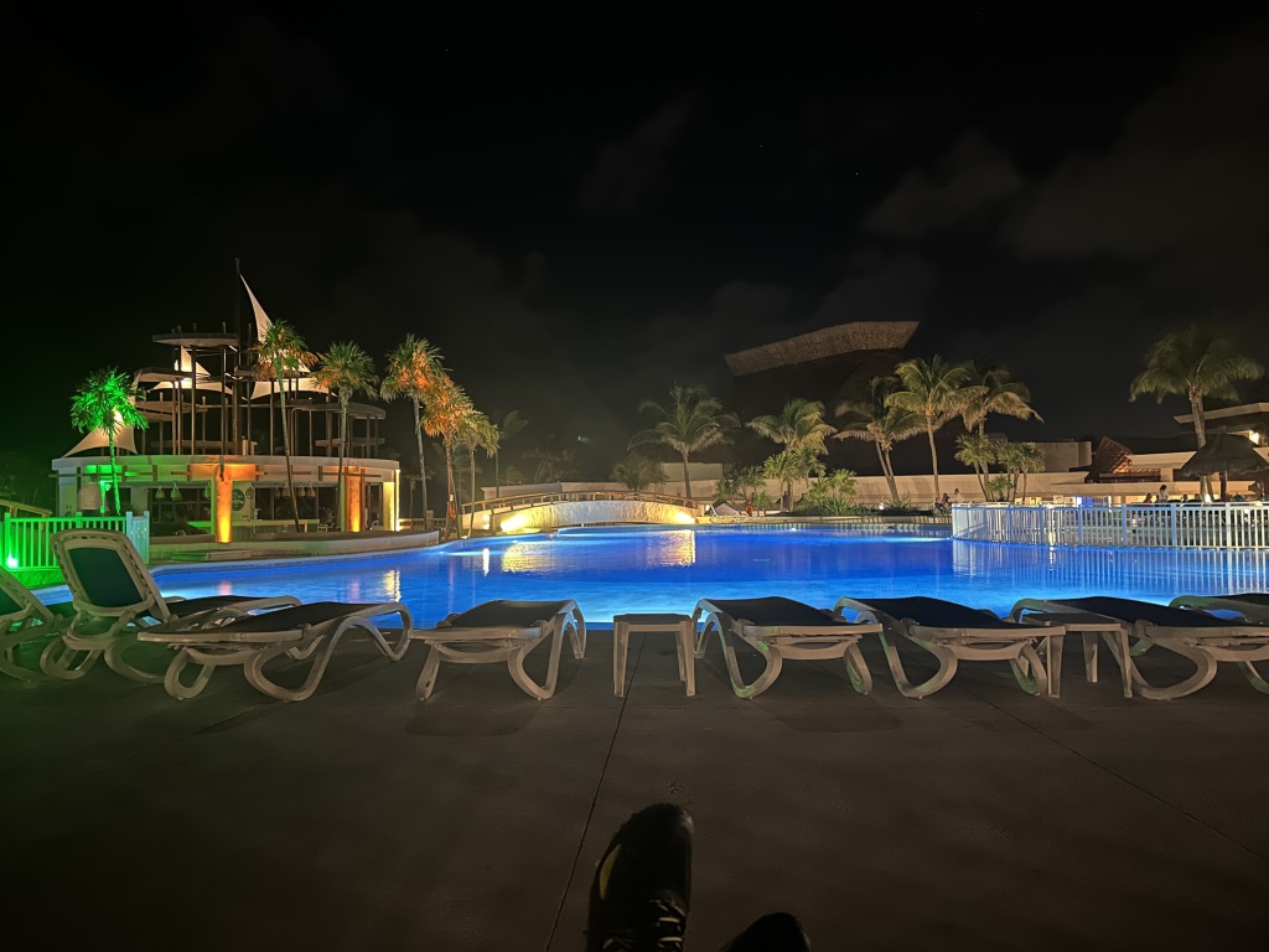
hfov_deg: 71.6
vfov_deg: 56.8
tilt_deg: +1.5
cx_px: 634
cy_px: 476
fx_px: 880
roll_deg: +0.8
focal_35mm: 24
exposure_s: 1/9
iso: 1600
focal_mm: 6.86
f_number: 1.78
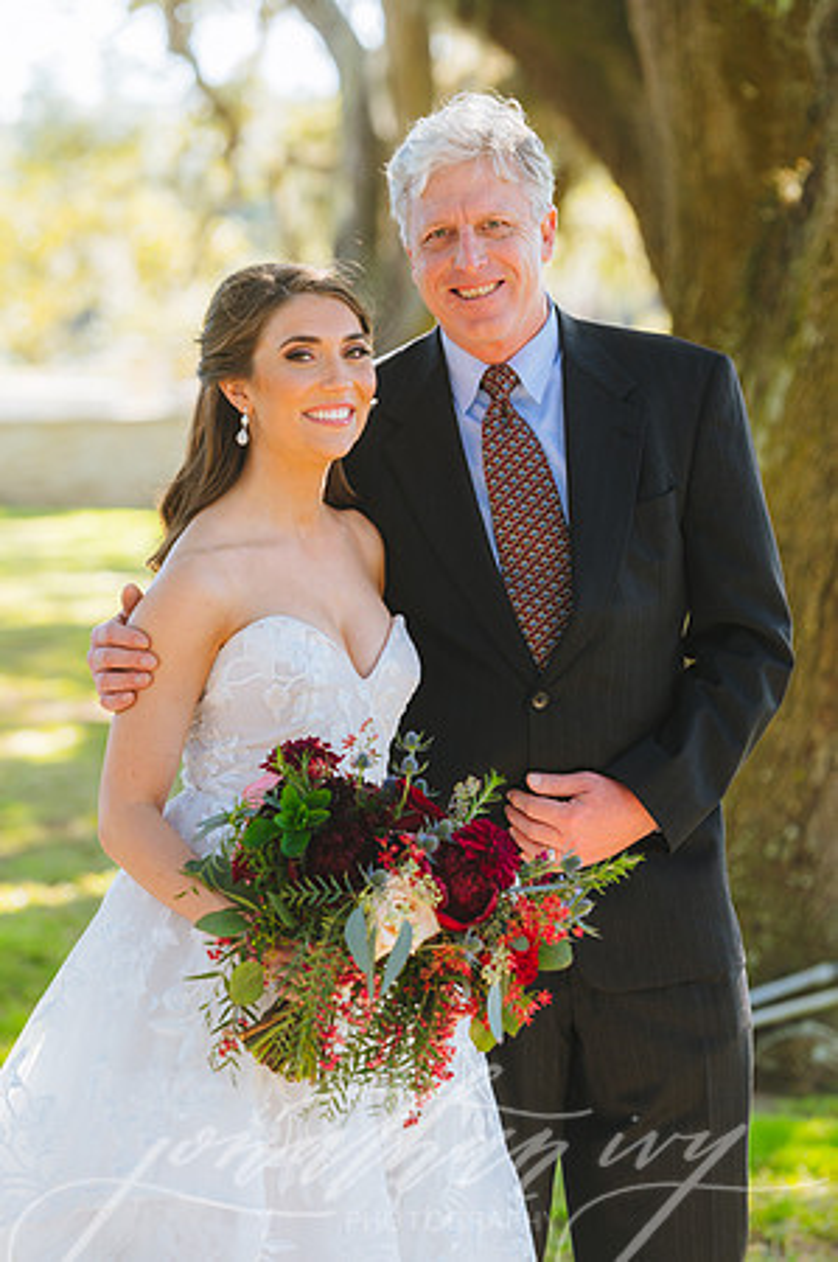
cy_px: 631
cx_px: 419
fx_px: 4724
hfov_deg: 10.1
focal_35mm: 135
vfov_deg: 15.2
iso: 160
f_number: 2.8
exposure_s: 1/125
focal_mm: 135
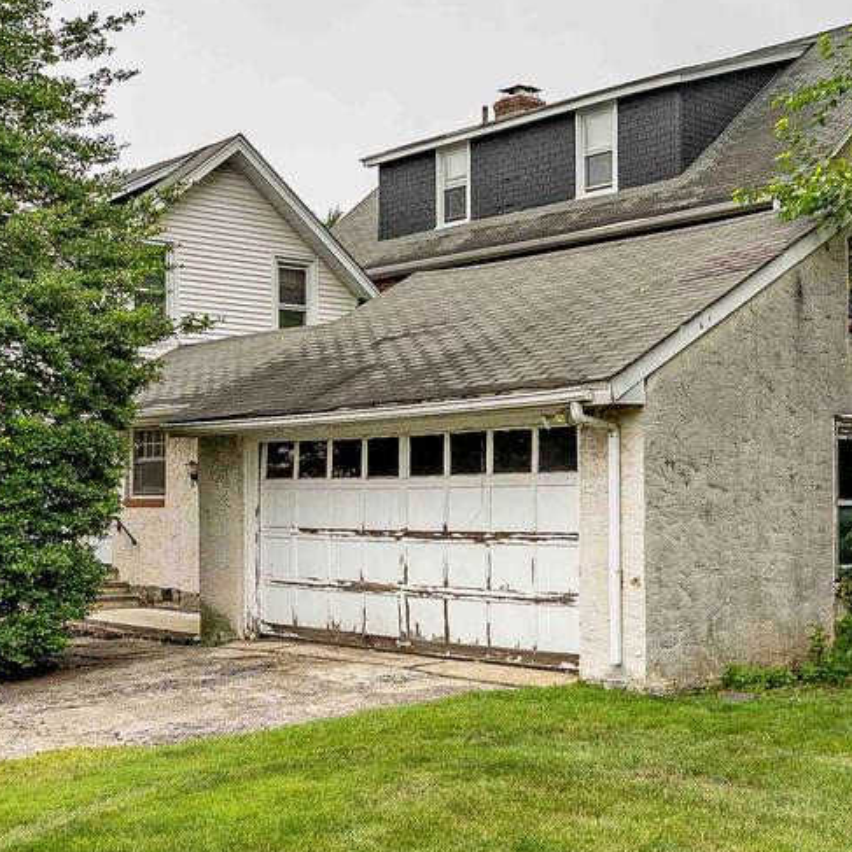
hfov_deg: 32.6
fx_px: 1452
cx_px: 341
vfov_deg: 32.7
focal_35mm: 52
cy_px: 484
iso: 320
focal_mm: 14.6
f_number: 7.1
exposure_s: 1/320
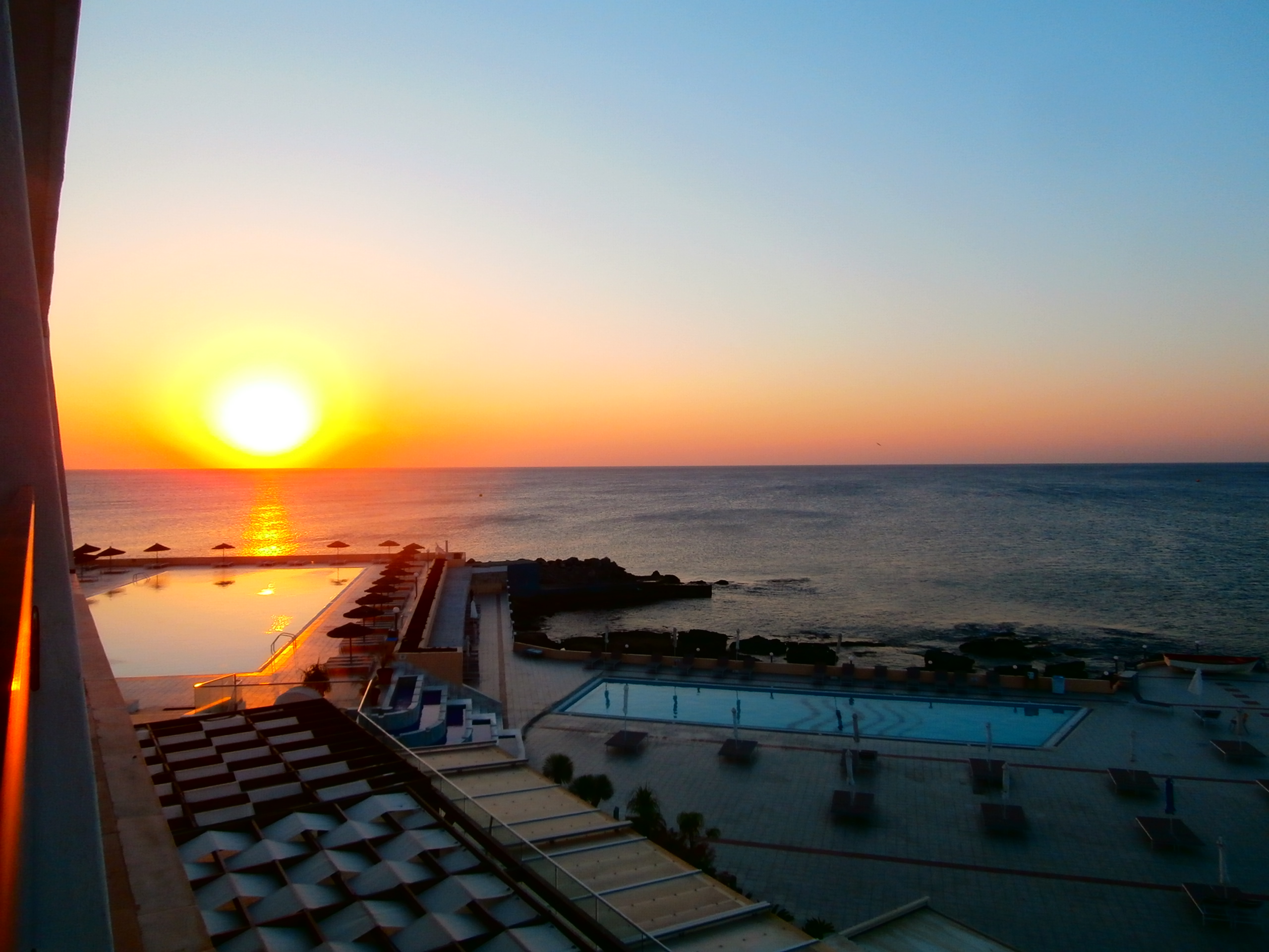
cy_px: 476
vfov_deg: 56.8
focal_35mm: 24
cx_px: 634
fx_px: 880
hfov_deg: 71.6
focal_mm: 4.2
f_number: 3
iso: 100
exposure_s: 1/400
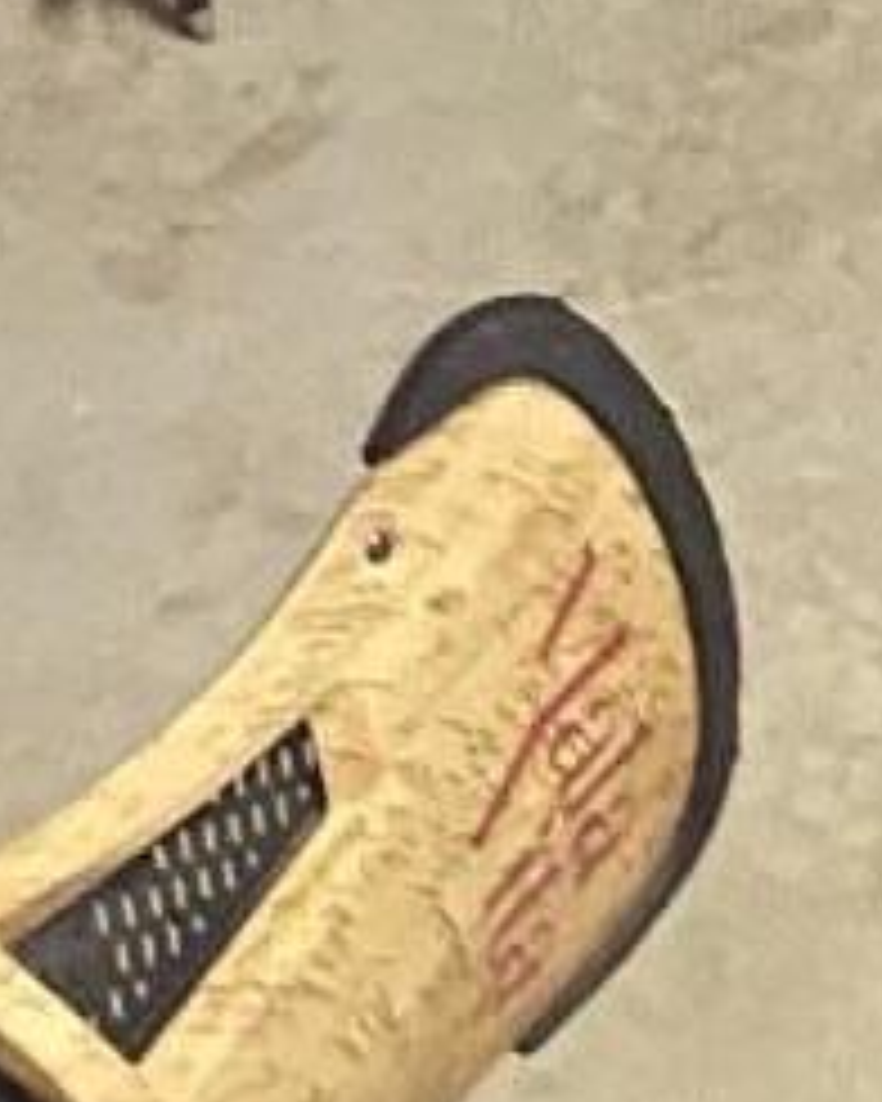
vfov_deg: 7.4
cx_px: 1908
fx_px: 6754
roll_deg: +1.3
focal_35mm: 207
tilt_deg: -12.3
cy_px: -2870
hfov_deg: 7.1
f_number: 1.8
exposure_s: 1/40
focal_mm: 4.25
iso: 640
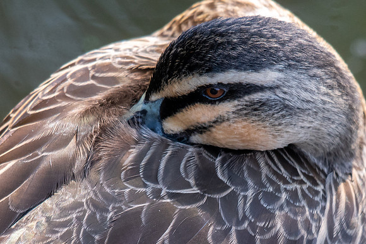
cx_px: 200
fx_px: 10104
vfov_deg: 1.4
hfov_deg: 2.1
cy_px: 317
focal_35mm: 994
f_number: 5.6
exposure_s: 1/320
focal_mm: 310
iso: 500
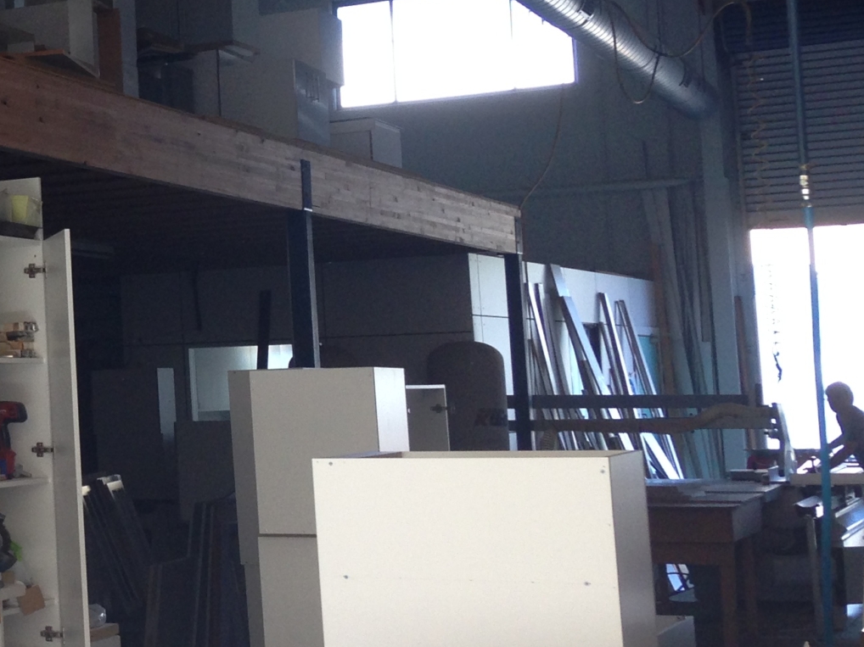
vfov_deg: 17.7
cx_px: -197
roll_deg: +1.6
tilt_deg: +6.0
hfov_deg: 21.7
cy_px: 222
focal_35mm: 83
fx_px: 2071
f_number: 2.4
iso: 64
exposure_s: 1/120
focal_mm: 4.12
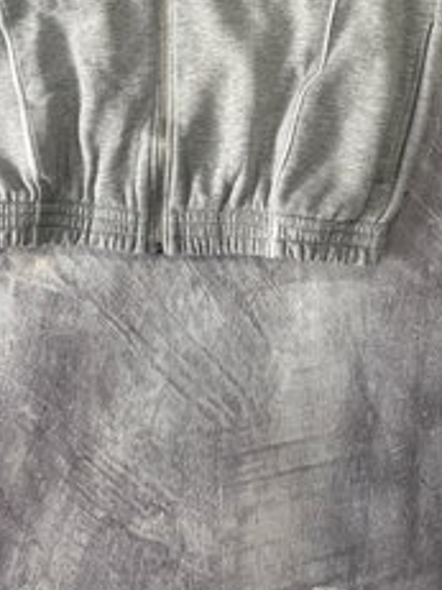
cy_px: -22
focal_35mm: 60
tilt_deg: -82.9
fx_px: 1022
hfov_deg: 24.4
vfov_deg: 29.7
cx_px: 181
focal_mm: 5.7
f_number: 1.5
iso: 125
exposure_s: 1/100
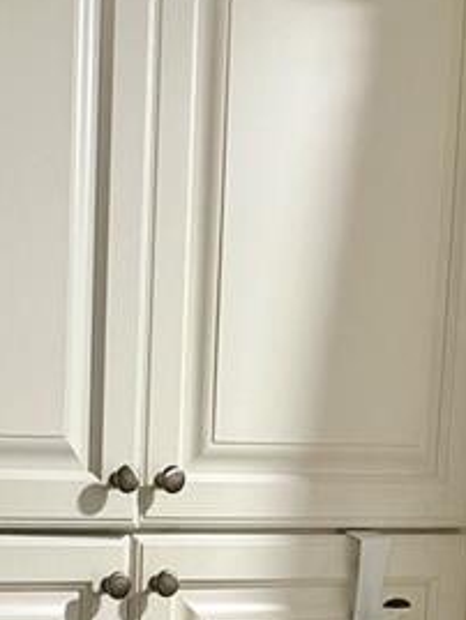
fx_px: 1919
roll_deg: -0.7
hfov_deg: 13.6
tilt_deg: -8.7
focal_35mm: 107
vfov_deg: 17.2
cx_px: 0
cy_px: 814
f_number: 1.78
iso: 200
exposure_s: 1/60
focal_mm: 6.76
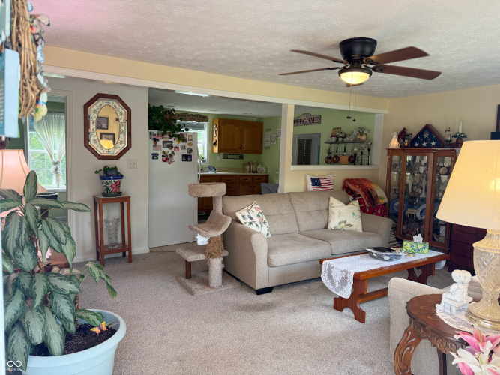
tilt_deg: -5.1
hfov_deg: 71.6
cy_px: 188
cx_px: 250
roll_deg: -1.8
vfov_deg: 56.8
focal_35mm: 24
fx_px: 347
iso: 125
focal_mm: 6.76
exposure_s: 1/134
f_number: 1.78
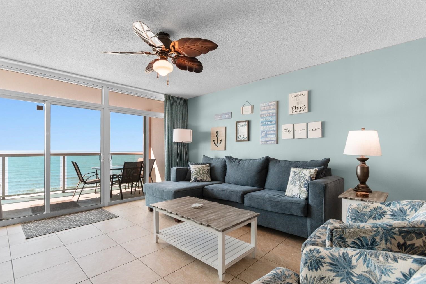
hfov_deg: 96.7
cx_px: 206
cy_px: 148
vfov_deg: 73.7
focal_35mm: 16
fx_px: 189
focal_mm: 10
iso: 100
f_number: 4.5
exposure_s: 1/5
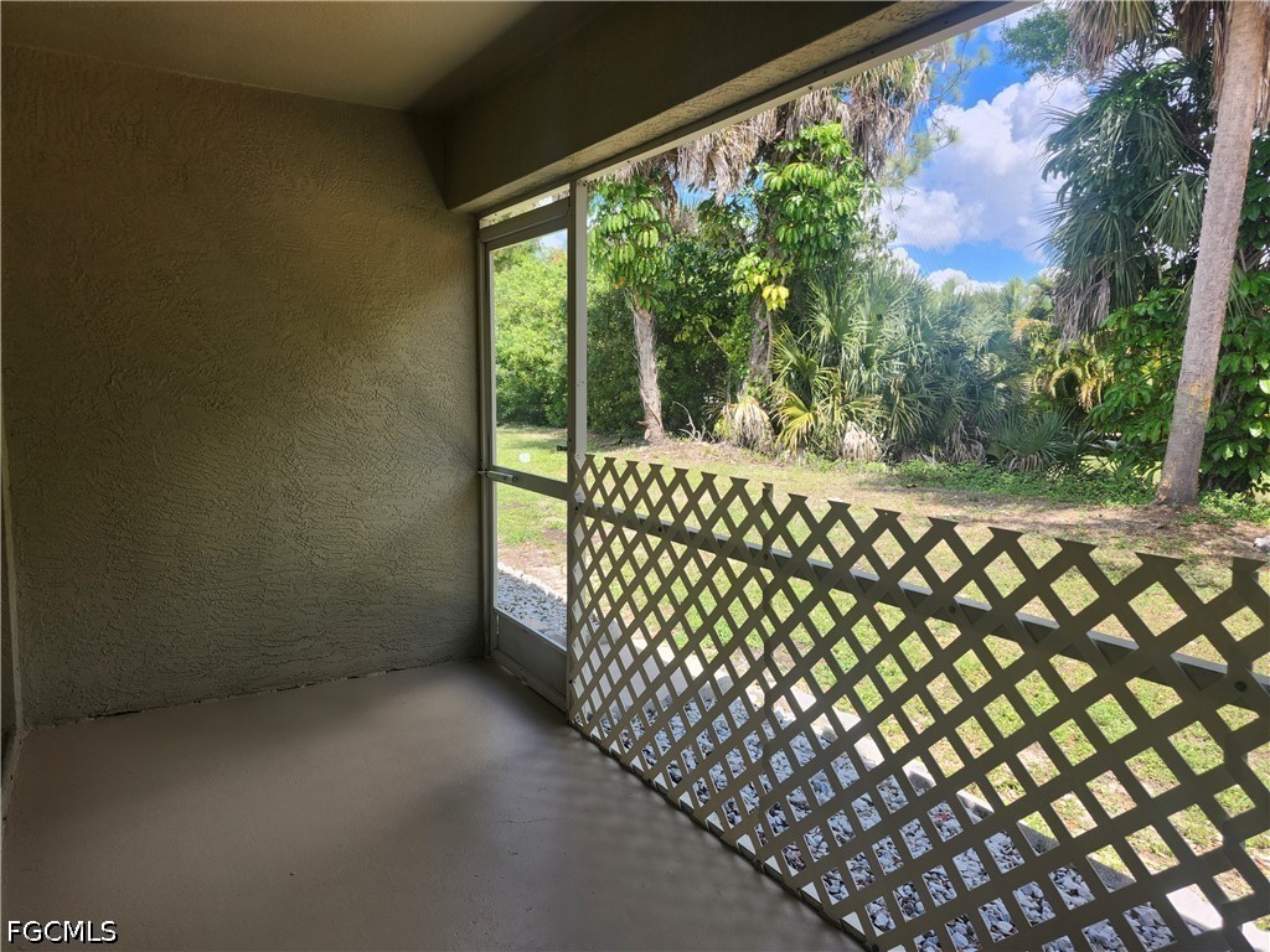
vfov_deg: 58.9
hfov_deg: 73.9
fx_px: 844
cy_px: 476
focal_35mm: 23
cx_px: 635
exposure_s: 1/224
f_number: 1.8
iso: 25
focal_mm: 5.54
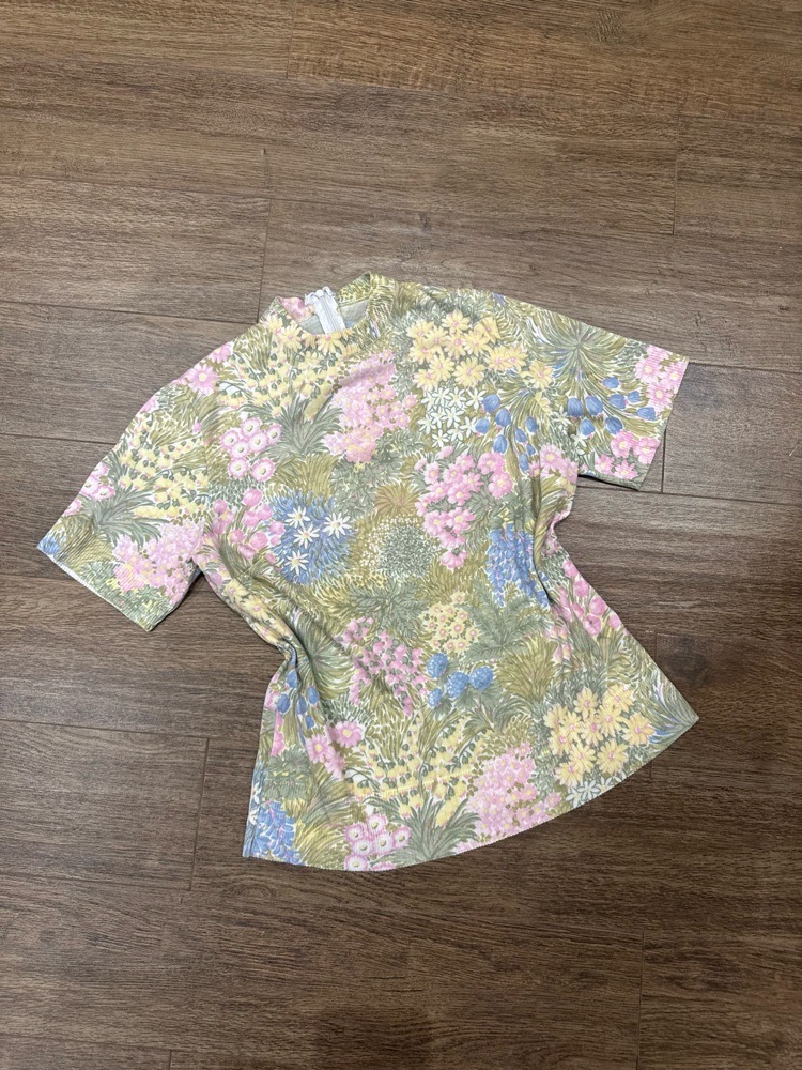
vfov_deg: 71.6
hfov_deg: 56.8
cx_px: 401
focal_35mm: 24
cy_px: 535
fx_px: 741
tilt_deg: -82.3
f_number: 1.78
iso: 160
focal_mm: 6.76
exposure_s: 1/50
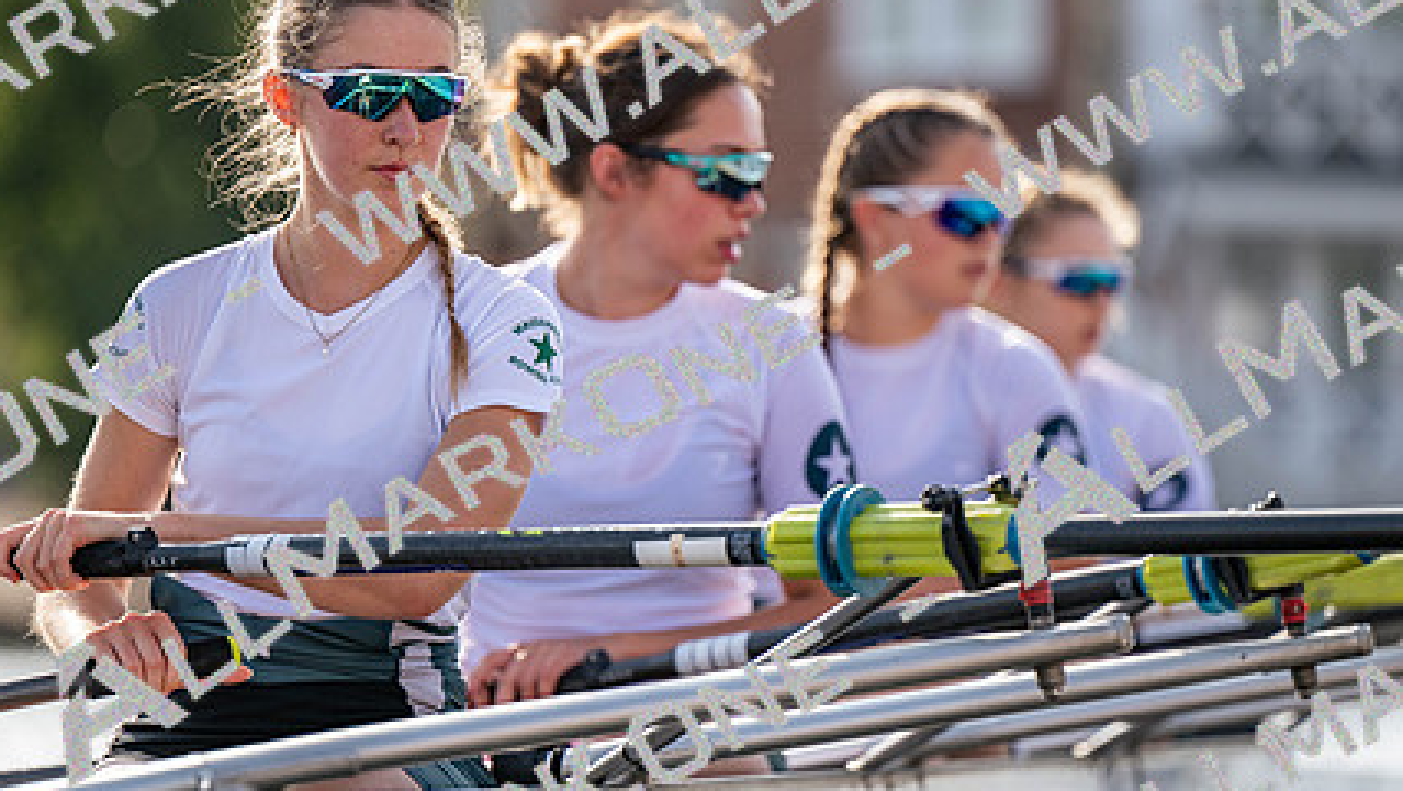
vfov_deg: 4.3
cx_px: 725
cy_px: 275
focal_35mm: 285
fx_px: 10607
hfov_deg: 7.6
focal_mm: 200
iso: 220
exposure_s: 1/2500
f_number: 2.8
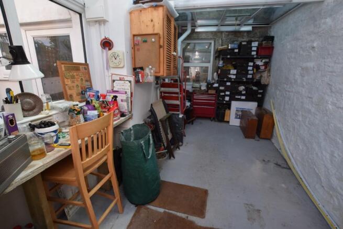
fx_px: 143
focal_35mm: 15
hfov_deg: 100.4
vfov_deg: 77.4
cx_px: 172
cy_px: 114
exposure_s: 1/160
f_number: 6.3
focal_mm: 10
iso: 400
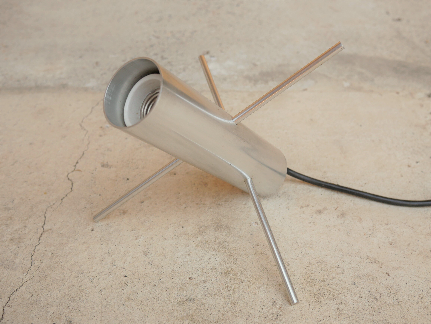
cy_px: 162
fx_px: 498
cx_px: 216
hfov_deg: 46.8
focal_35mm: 40
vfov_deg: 36.0
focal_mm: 20
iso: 200
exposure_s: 1/400
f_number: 3.5
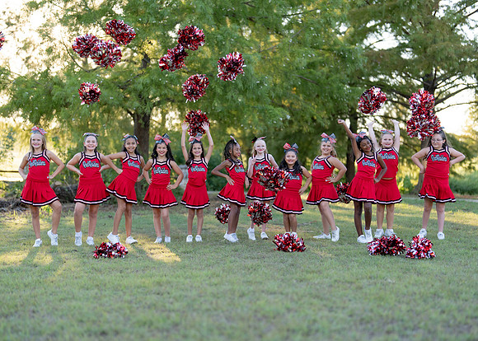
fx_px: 795
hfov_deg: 33.5
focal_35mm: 59
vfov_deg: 24.2
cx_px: 243
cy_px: 186
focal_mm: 50
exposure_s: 1/1000
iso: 125
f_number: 1.2
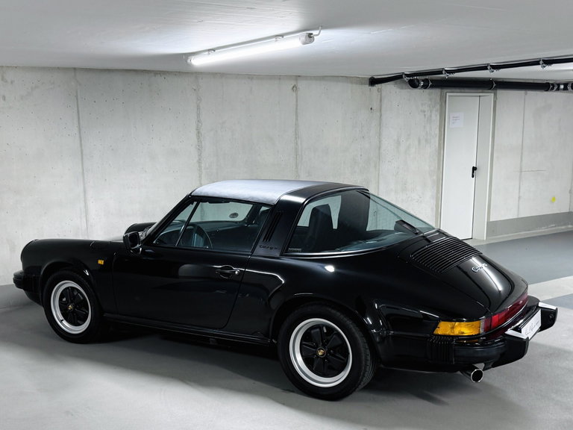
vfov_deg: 56.8
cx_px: 286
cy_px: 215
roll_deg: +0.9
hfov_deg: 71.6
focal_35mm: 24
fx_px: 397
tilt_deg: -12.2
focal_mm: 6.76
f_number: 1.78
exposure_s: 1/50
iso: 160
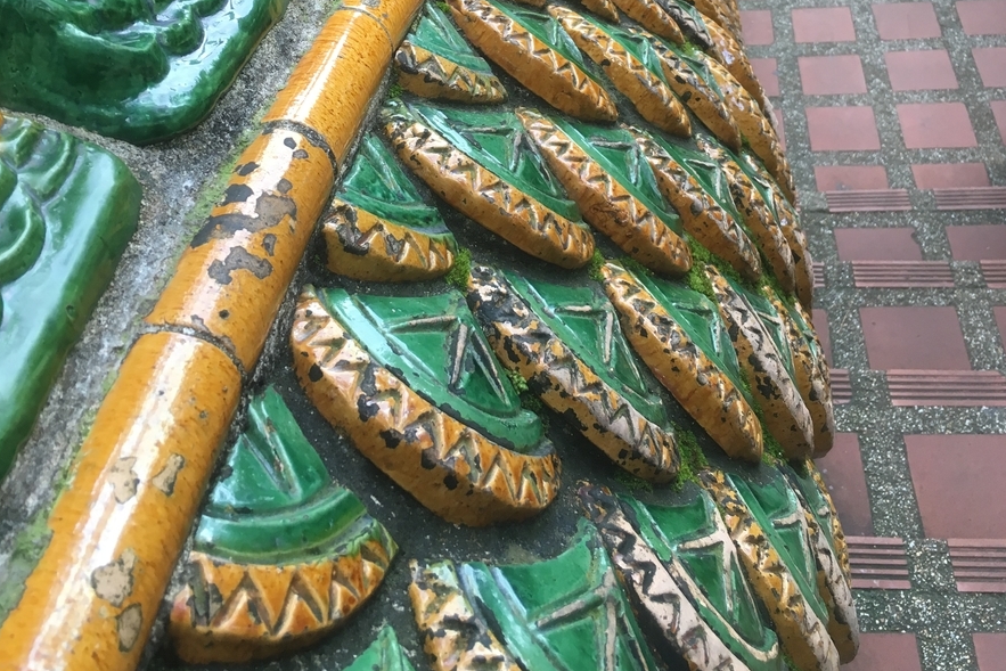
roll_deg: +8.8
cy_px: 42
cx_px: 507
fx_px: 1146
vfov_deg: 30.9
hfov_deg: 47.4
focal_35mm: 41
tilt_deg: -40.0
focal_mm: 4.15
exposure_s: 1/33
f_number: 2.2
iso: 25
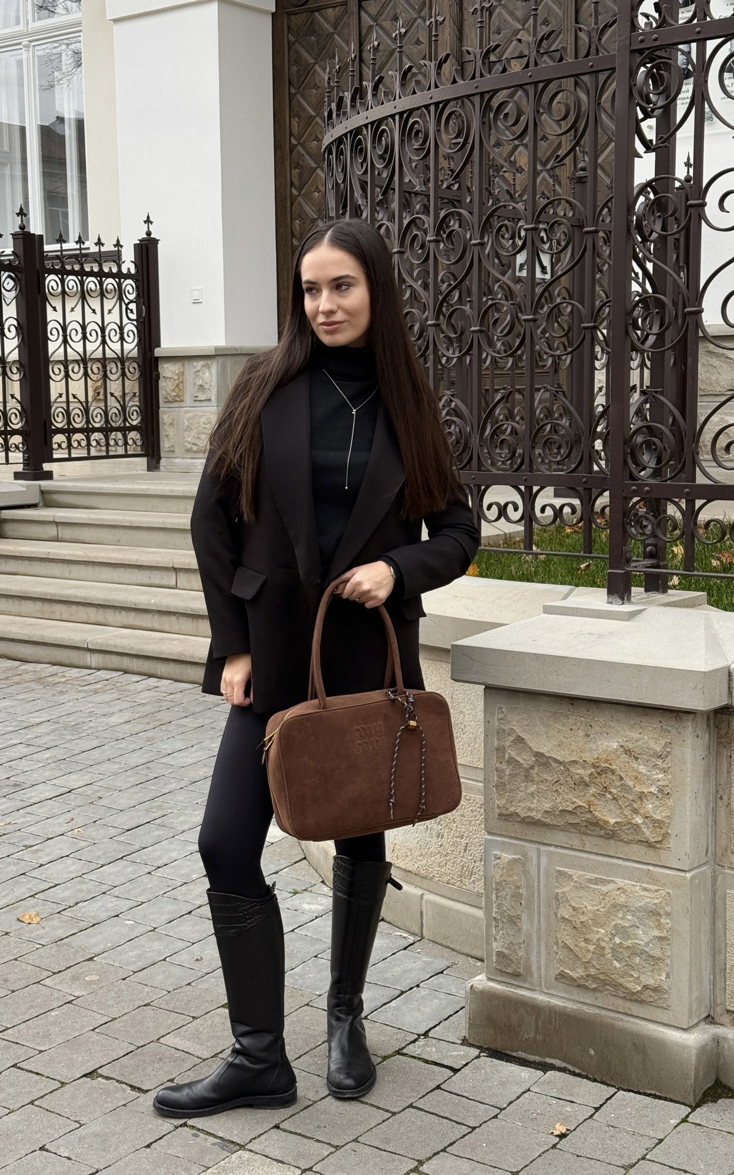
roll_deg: +1.2
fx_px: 1632
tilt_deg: -6.5
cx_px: 304
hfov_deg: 25.3
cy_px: 588
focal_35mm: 51
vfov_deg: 39.6
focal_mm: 6.76
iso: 80
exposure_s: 1/292
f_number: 1.78
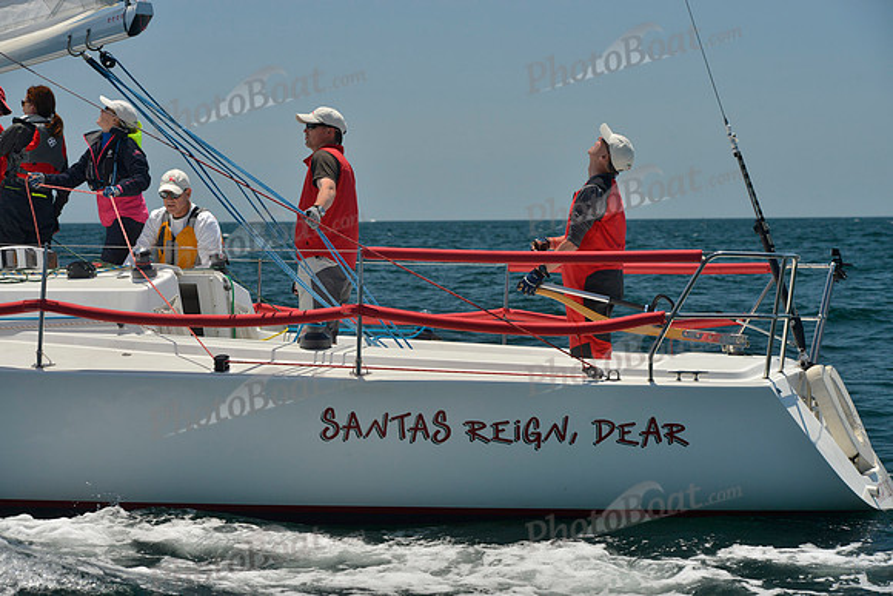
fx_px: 2481
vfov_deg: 13.7
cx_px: 446
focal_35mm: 100
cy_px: 298
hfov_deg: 20.4
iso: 400
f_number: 8
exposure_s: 1/800
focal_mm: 100
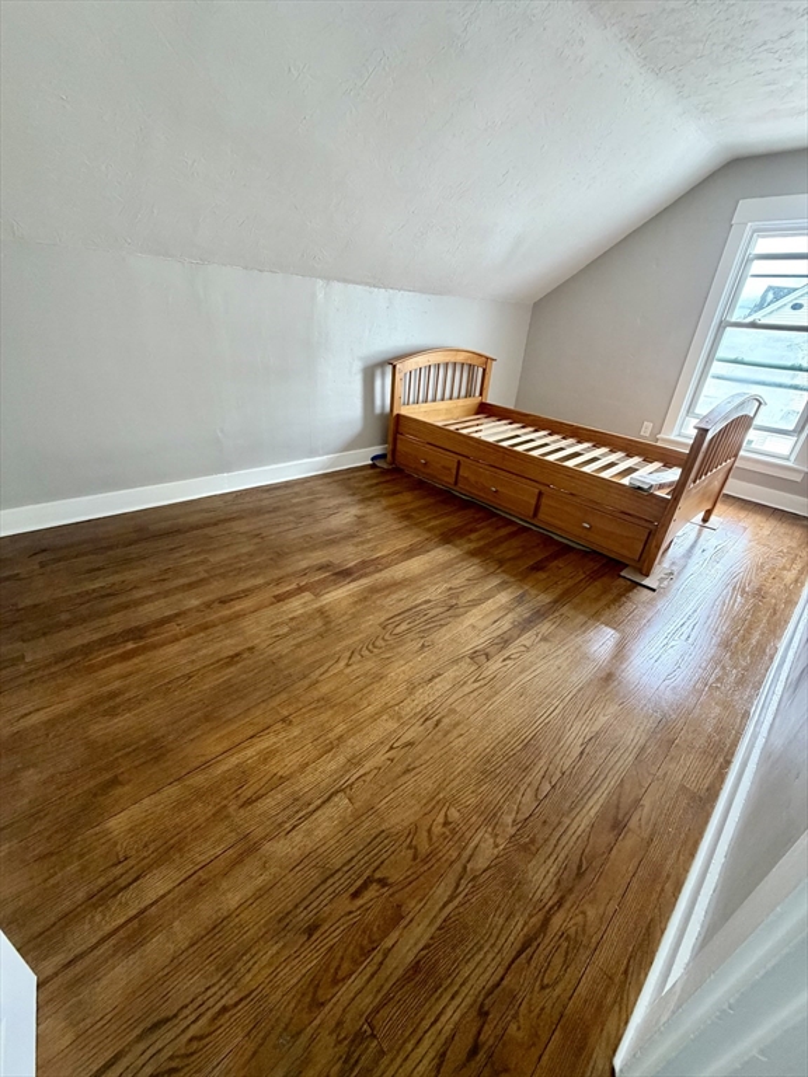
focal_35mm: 14
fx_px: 436
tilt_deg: -27.0
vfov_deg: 102.1
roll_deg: -4.5
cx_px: 404
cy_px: 538
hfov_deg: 85.7
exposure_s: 1/64
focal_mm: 2.22
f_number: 2.2
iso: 320
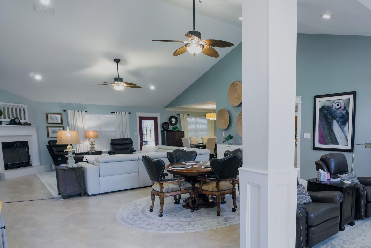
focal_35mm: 25
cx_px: 247
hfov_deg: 69.5
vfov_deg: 50.5
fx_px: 258
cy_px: 163
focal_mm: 10
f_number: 5
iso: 320
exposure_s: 1/30
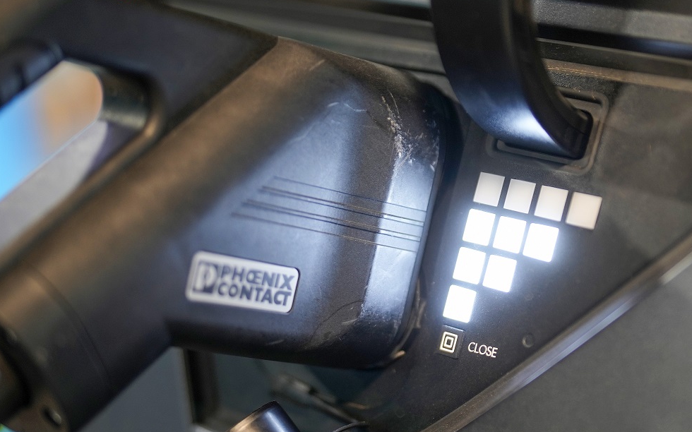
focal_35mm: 104
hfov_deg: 20.0
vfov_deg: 12.6
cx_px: 428
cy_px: 194
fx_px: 1961
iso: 250
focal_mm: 50
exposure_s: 1/60
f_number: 1.2
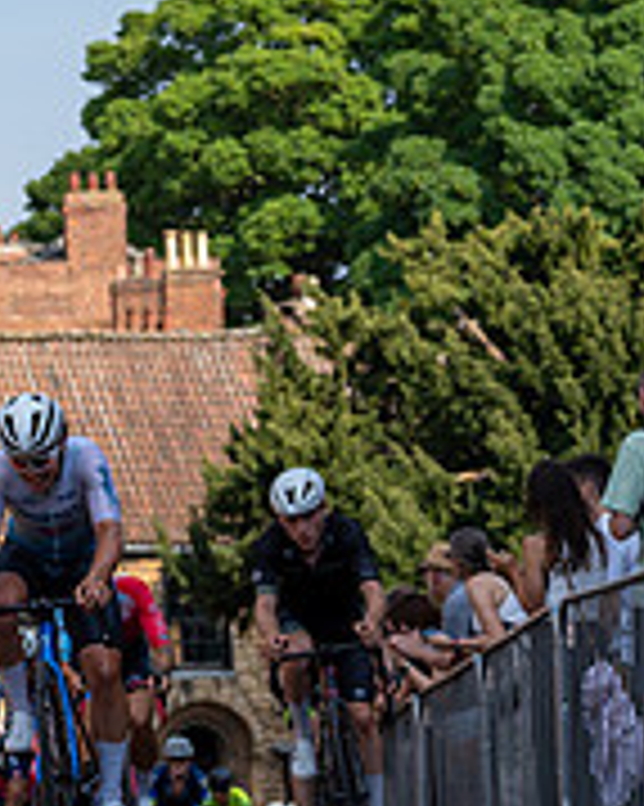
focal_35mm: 155
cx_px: -543
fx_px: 3696
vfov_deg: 12.4
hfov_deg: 9.4
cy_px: 210
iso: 100
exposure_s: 1/1250
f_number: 3.2
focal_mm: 41
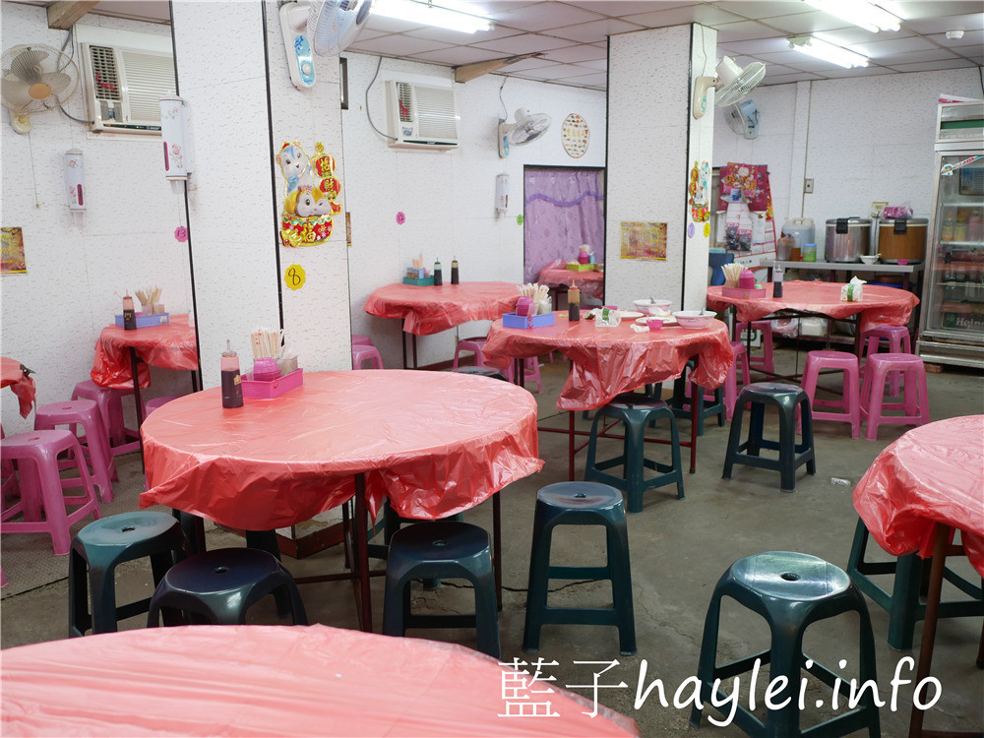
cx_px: 492
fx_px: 853
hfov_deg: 60.0
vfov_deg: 46.8
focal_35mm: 30
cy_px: 369
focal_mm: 15
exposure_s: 1/60
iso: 200
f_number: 1.7
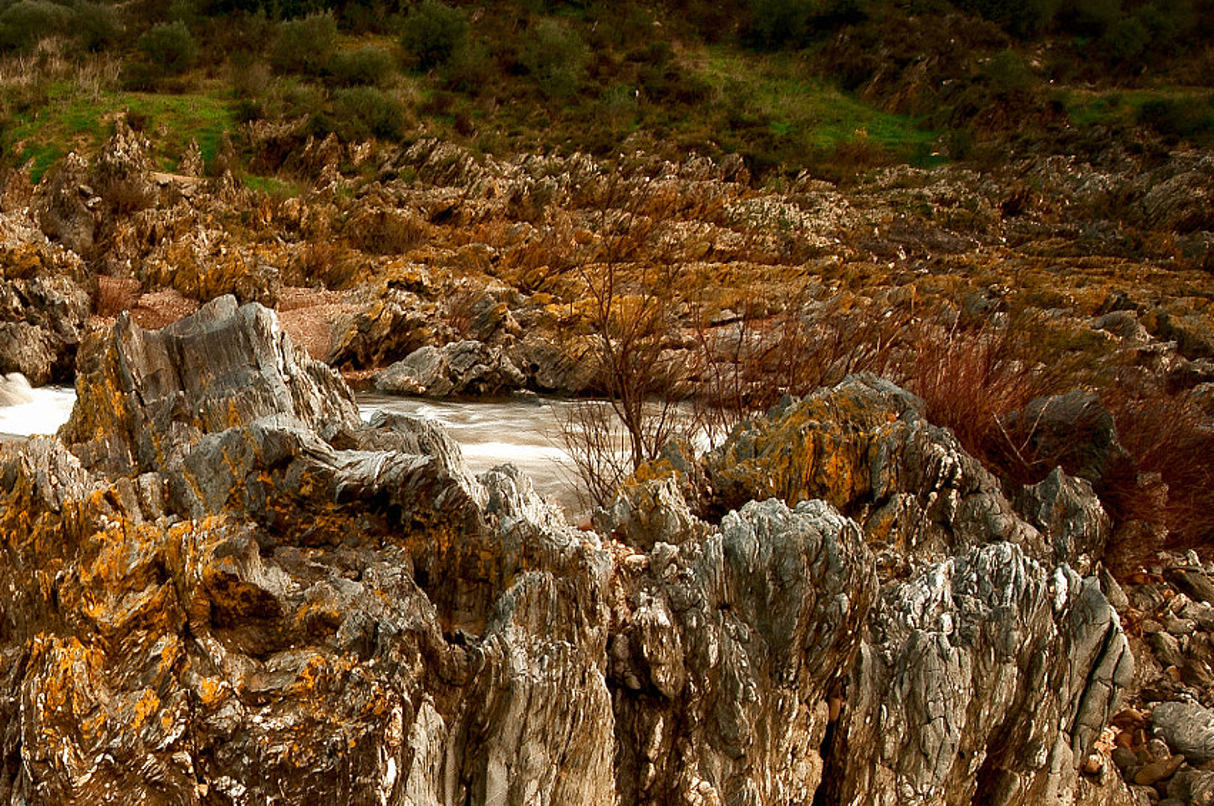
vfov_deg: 27.7
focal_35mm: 48
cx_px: 143
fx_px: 1614
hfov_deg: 38.6
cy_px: 598
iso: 200
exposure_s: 1/1.67
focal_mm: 17
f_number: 16
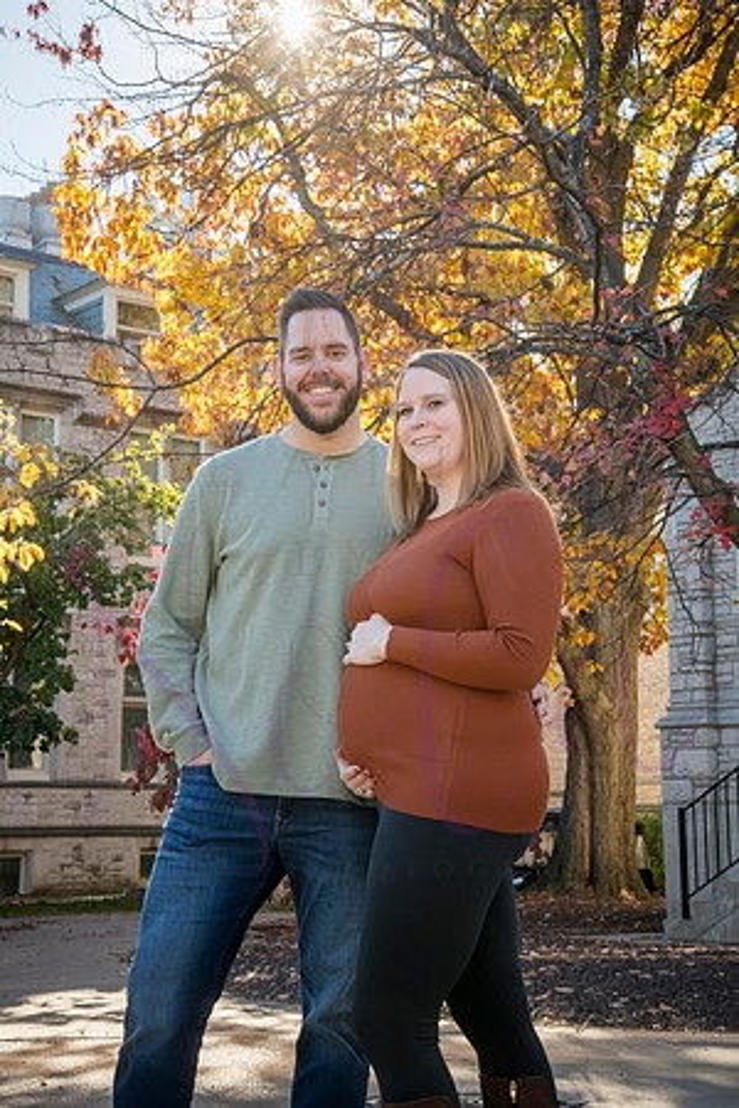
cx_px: 370
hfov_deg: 21.9
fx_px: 1909
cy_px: 554
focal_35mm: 62
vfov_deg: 32.4
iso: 640
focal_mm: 62
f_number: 18
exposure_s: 1/160
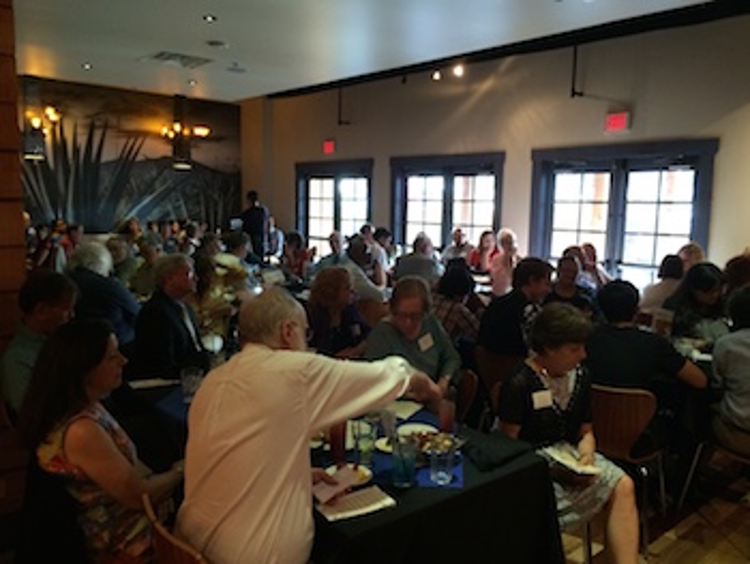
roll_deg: -1.1
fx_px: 629
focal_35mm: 29
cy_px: 282
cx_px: 375
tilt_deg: -7.4
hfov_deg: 61.6
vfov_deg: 48.3
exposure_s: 1/17
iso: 250
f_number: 2.2
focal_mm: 4.15
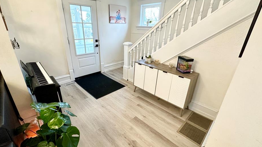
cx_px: 126
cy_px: 74
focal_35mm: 17
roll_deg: -1.1
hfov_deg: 95.9
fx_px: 118
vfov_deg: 63.9
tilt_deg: -22.8
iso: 320
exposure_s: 1/120
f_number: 2.2
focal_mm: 2.22
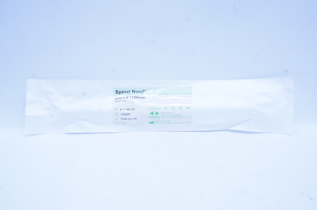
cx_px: 158
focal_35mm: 33
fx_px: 290
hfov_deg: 57.3
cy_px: 105
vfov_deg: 39.9
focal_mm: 22
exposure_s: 1/10
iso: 400
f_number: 16
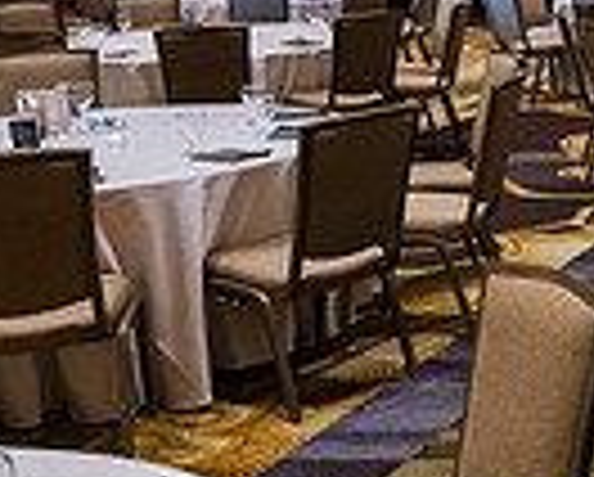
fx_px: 1303
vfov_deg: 20.3
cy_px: 43
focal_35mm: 74
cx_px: 1125
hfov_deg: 18.6
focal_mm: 18
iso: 1400
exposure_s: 1/60
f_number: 4
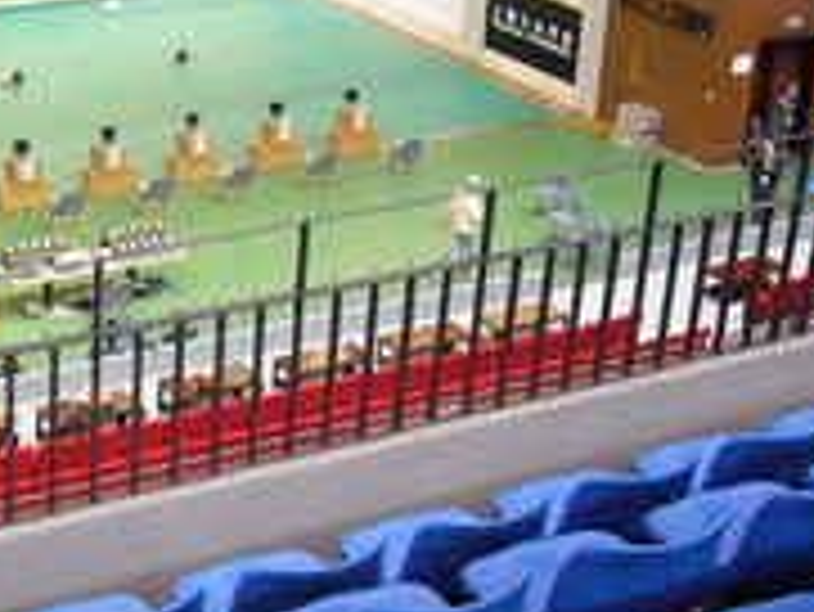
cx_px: 171
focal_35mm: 81
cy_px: 380
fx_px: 1906
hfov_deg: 23.8
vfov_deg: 18.2
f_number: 2.8
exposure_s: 1/50
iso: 400
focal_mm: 5.8
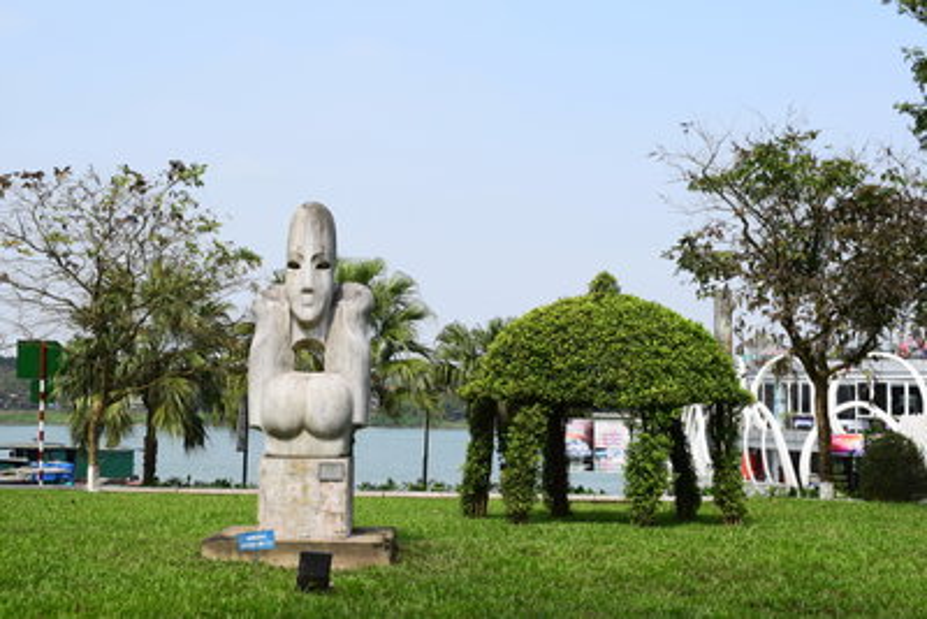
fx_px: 1352
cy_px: 310
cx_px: 464
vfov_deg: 25.8
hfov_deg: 37.8
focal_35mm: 52
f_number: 11
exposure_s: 1/500
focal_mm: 35
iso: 360
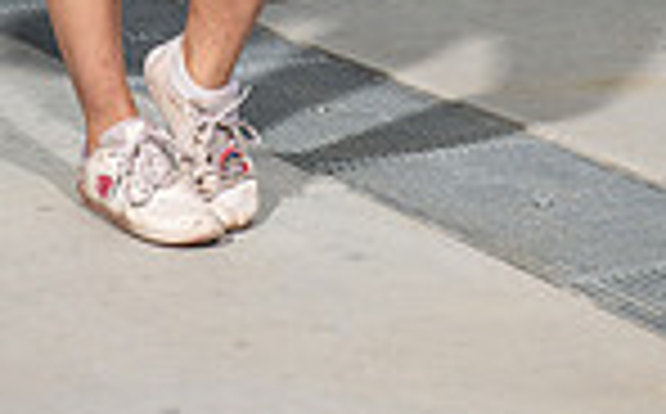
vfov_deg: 7.2
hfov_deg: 12.2
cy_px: -522
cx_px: 135
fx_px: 3099
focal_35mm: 171
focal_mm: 55
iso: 100
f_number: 7.1
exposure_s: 1/320
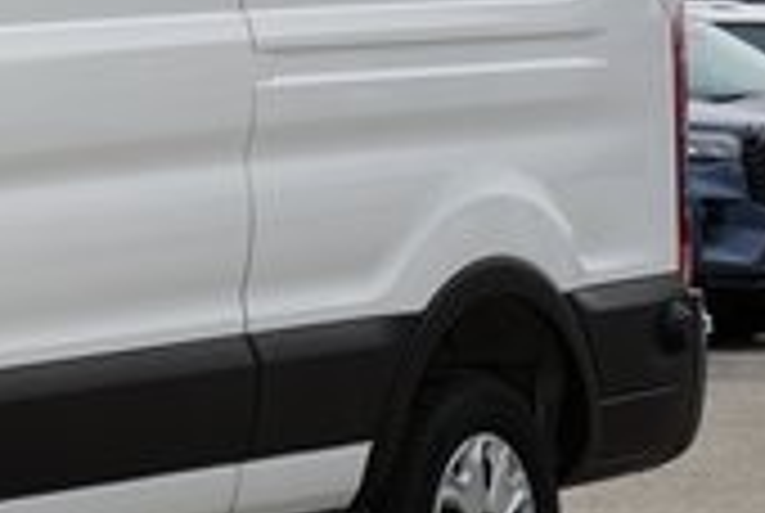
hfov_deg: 7.9
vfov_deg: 5.5
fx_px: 5364
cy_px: 142
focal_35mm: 252
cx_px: -580
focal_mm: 67
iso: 100
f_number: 6.3
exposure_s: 1/80
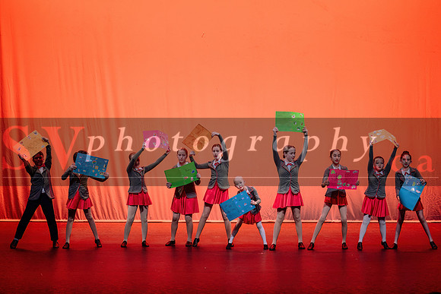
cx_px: 207
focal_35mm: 105
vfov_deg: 13.1
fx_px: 1283
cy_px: 144
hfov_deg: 19.5
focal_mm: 92
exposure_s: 1/250
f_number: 2.8
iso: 1250
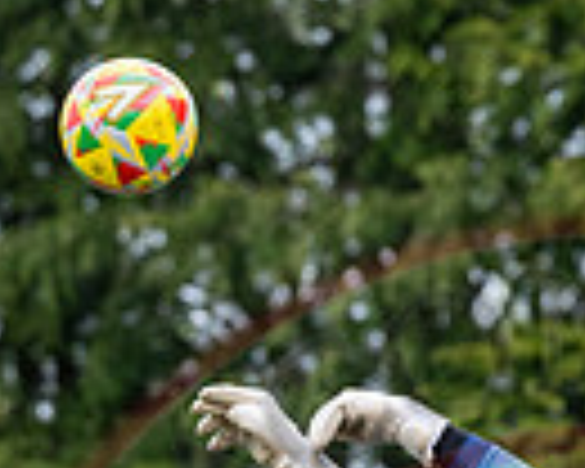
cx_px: 64
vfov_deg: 2.0
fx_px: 13314
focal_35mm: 769
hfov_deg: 2.5
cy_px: 923
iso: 500
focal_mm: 135
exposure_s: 1/2000
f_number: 4
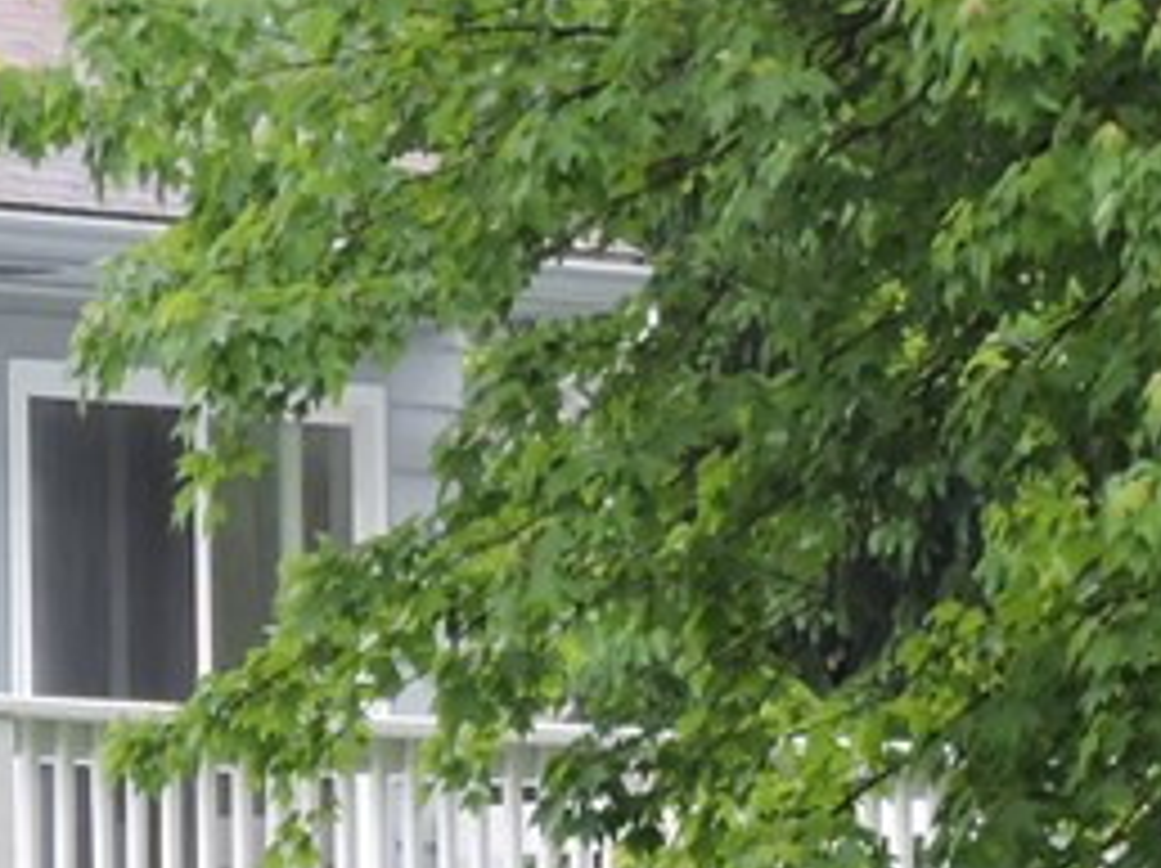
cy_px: 1237
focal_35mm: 497
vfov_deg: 3.0
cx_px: -256
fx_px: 16654
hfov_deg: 4.0
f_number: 5
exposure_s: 1/100
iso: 220
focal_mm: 22.4
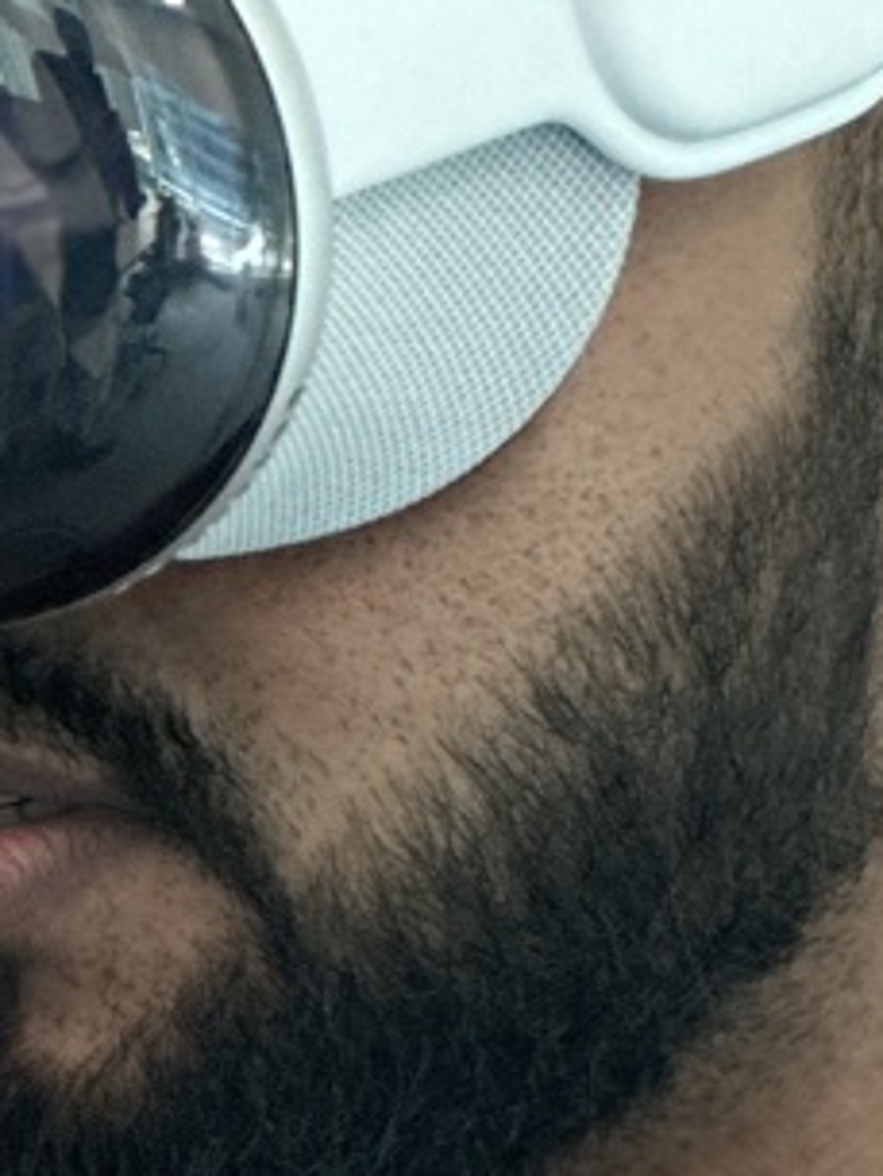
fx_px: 11998
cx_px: 23
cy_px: 1087
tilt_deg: -2.1
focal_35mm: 353
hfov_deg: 4.2
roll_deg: +0.3
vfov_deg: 5.6
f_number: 2.8
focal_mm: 9
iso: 400
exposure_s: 1/39
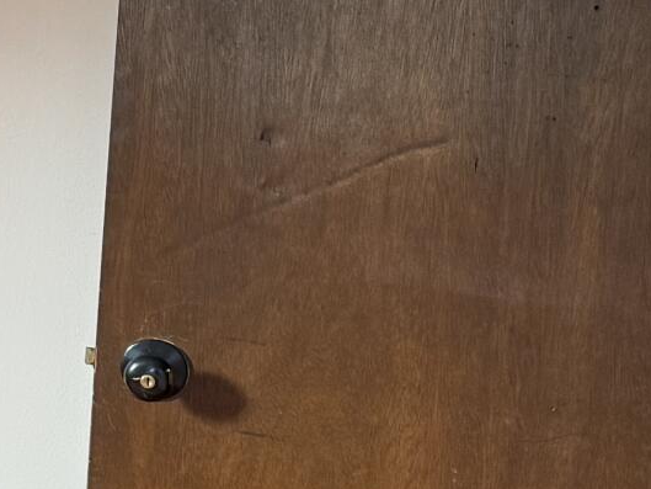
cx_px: -767
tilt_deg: -9.0
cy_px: 75
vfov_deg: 10.9
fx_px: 2558
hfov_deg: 12.3
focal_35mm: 136
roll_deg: -2.3
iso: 160
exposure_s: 1/60
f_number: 1.78
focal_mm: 6.76
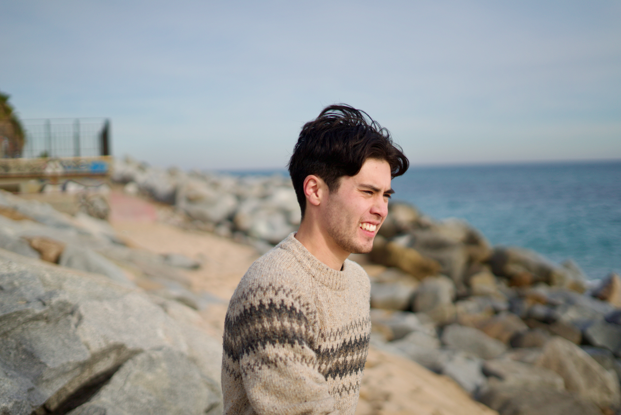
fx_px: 863
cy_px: 208
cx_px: 310
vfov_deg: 27.0
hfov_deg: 39.6
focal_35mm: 50
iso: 100
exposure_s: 1/5000
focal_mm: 50
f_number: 1.8
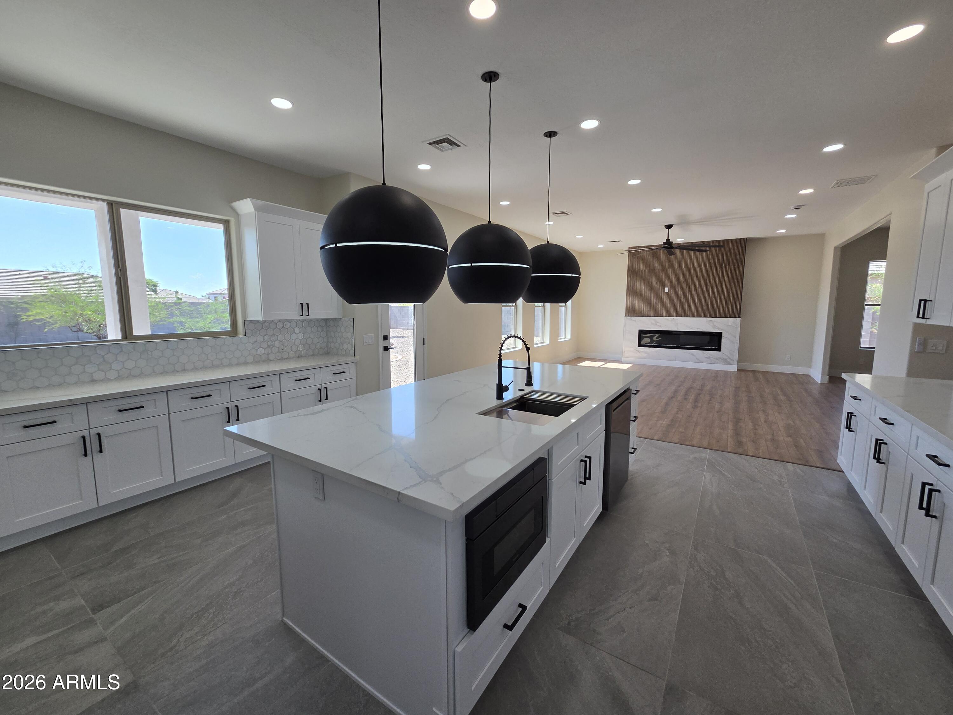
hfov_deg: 106.2
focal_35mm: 13
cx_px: 476
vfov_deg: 89.9
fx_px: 358
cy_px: 358
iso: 100
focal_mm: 2.2
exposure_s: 1/500
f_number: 2.2
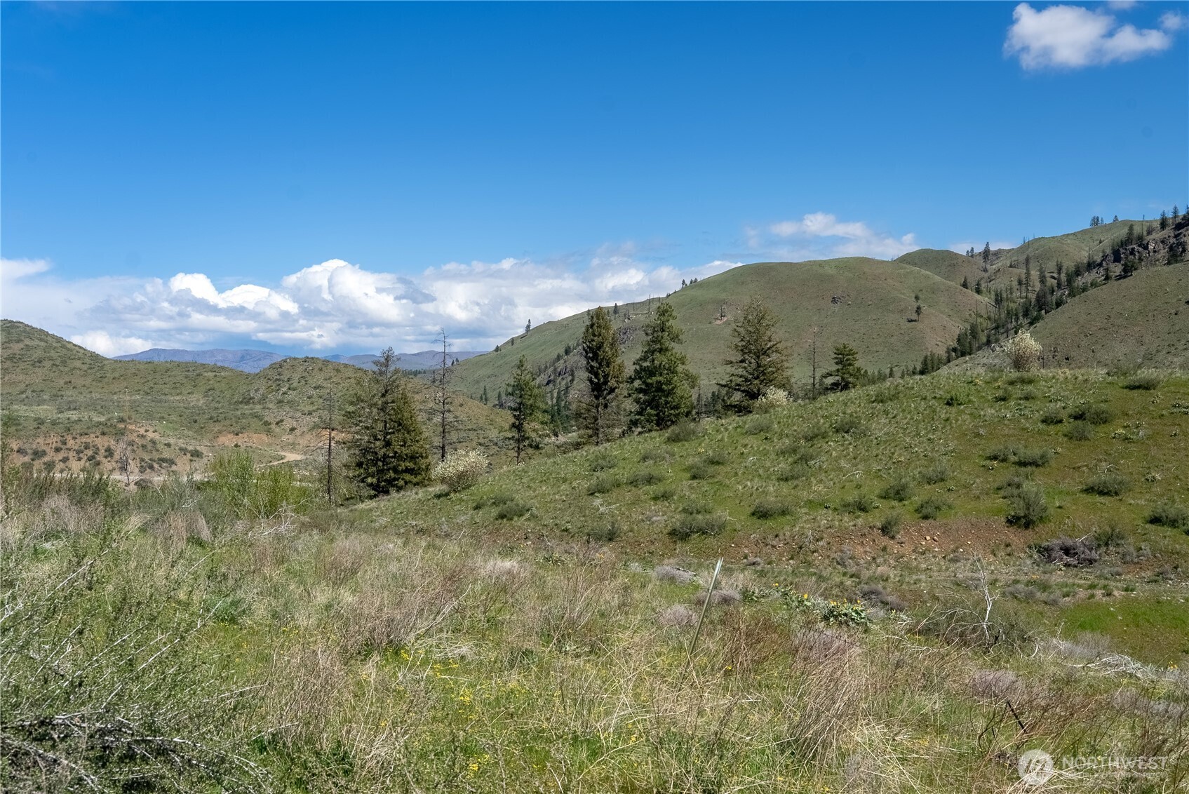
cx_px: 594
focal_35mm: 31
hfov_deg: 59.6
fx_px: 1038
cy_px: 397
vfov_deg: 41.9
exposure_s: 1/5000
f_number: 7.1
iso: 100
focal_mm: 31.4
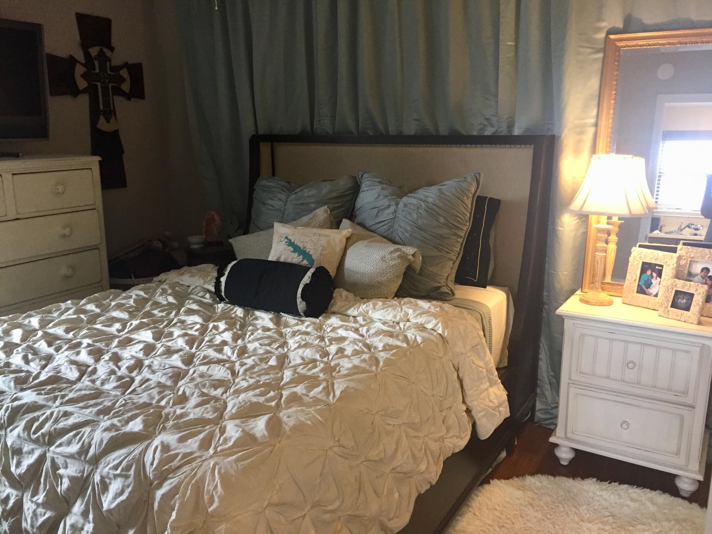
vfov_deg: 48.2
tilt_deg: -13.6
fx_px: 596
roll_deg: -0.7
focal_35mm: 29
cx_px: 356
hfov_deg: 61.7
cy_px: 267
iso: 200
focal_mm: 4.15
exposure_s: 1/30
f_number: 2.2
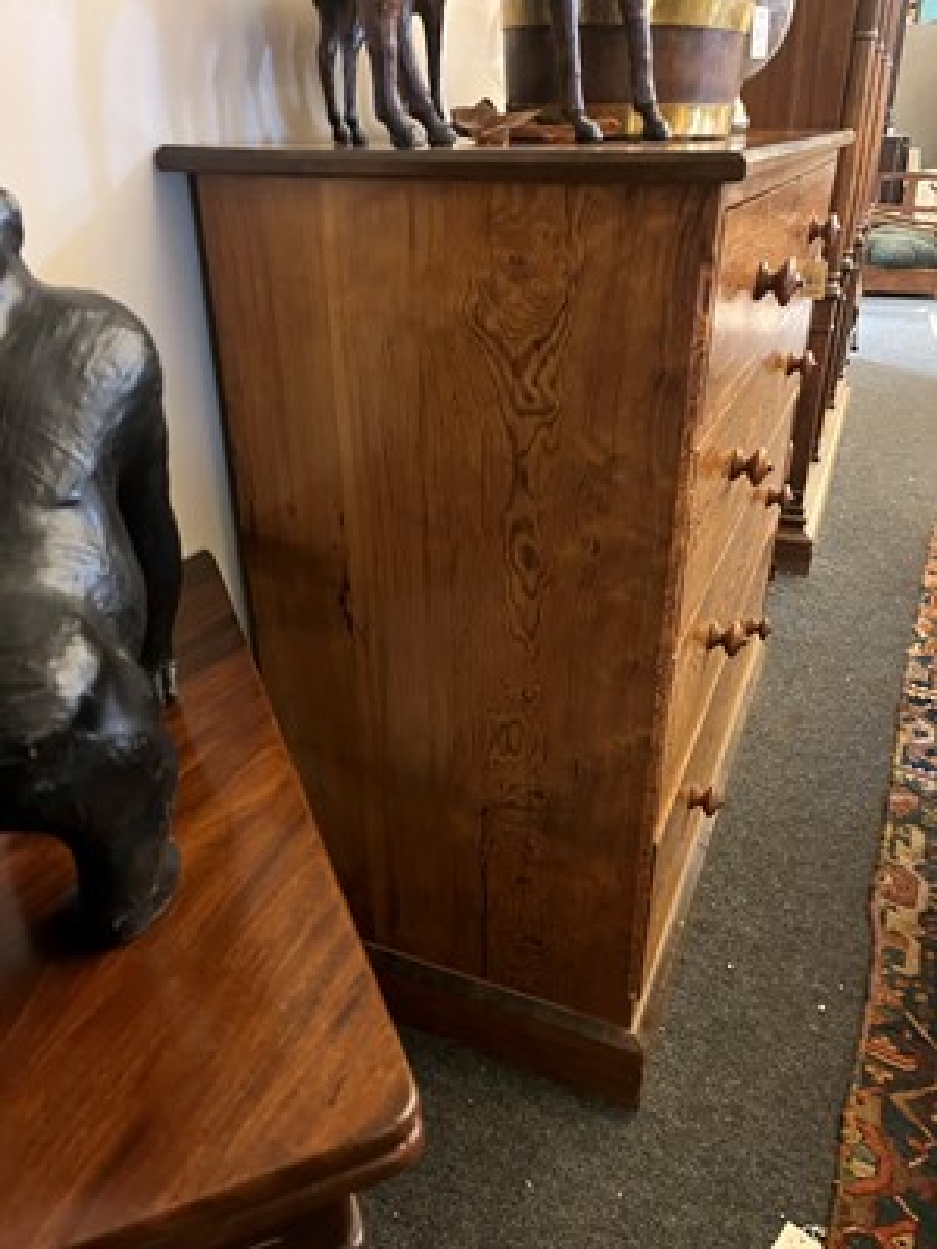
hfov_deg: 53.1
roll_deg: +0.2
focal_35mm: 26
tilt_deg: -28.5
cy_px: 624
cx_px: 468
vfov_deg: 67.3
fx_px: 938
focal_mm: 5.1
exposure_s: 1/25
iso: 640
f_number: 1.6
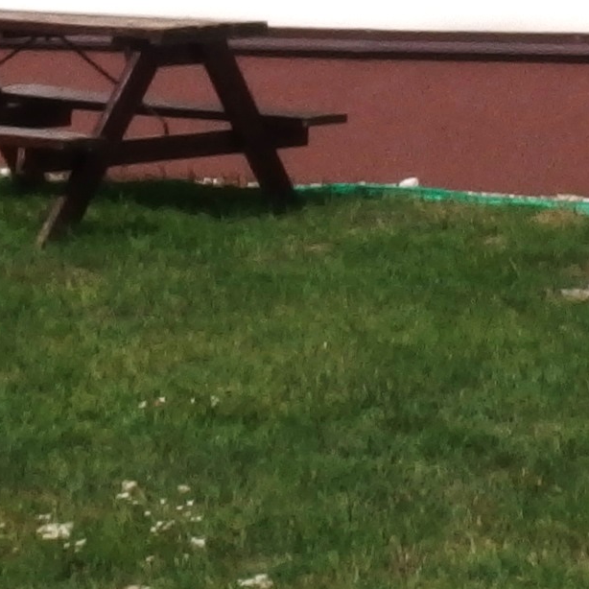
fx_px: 4177
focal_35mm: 217
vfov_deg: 7.6
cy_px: -768
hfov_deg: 8.0
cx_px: 640
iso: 100
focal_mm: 6.8
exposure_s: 1/1000
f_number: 8
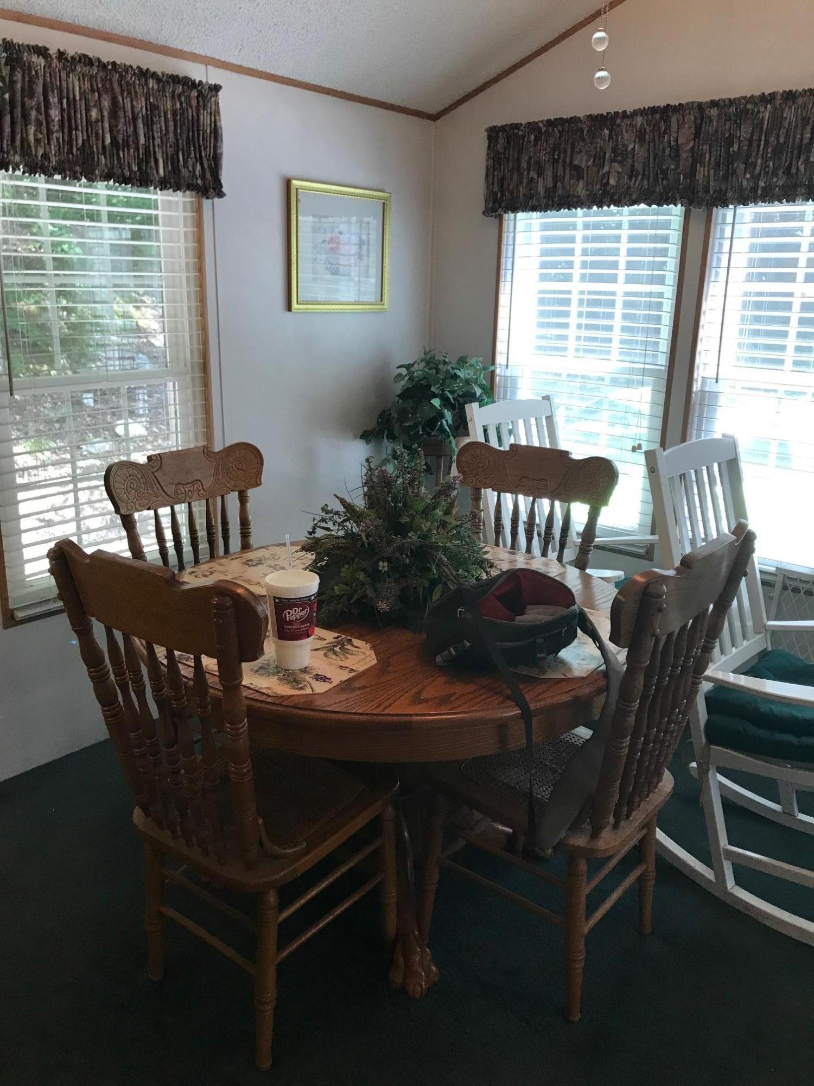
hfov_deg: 49.7
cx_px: 407
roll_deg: -0.9
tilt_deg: -15.0
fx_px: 878
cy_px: 543
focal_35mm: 28
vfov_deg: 63.4
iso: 25
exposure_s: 1/30
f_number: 1.8
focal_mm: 3.99
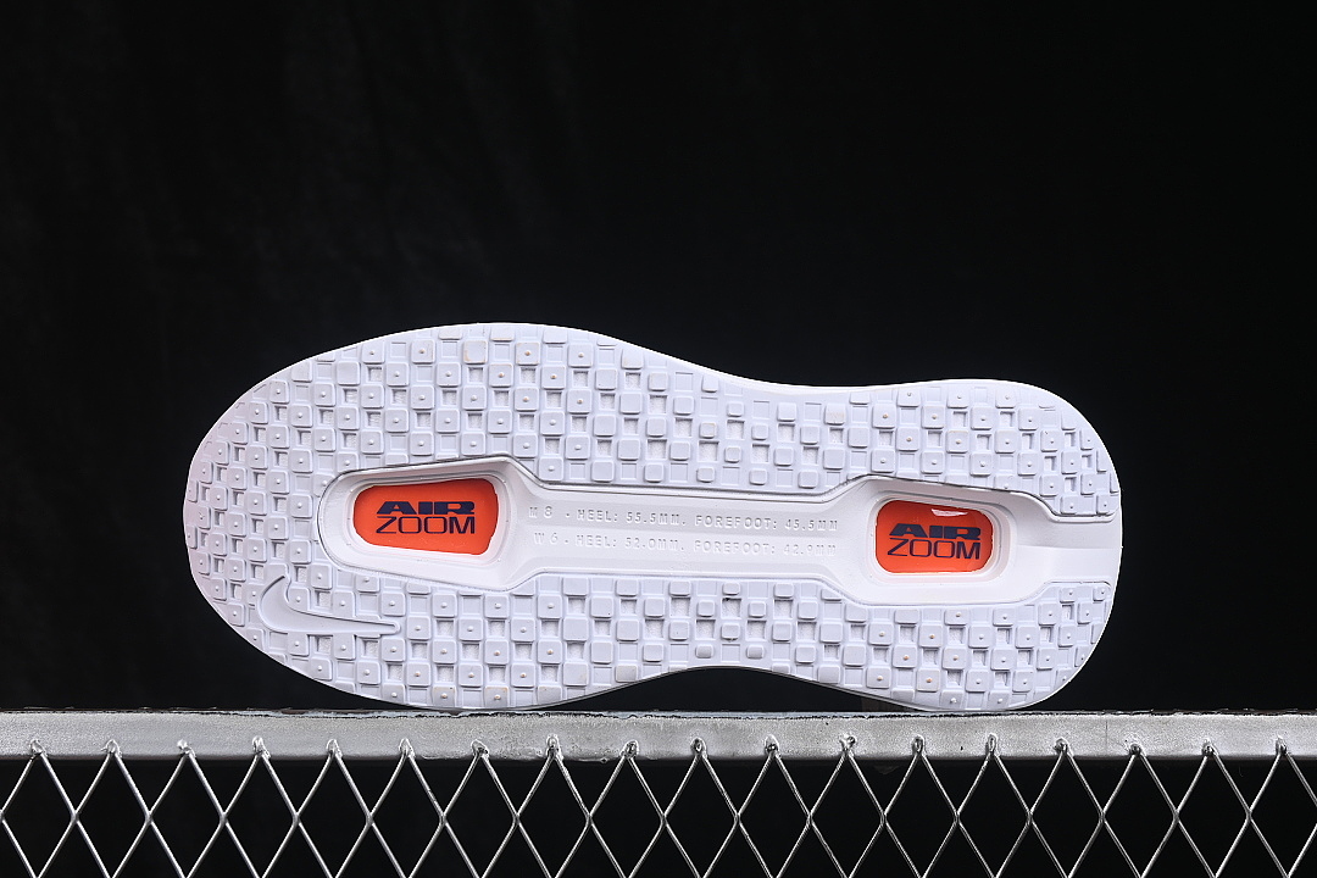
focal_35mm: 75
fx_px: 2744
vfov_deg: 18.2
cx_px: 658
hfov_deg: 27.0
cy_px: 439
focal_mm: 50
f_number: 8
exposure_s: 1/80
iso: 160
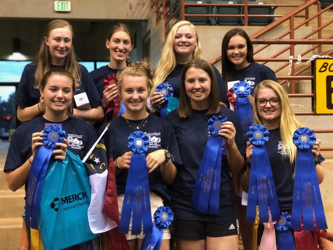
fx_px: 548
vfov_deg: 25.7
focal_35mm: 57
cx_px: 166
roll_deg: +1.1
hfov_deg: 33.8
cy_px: 125
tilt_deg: -0.2
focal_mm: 6.6
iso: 320
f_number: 2.8
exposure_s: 1/30
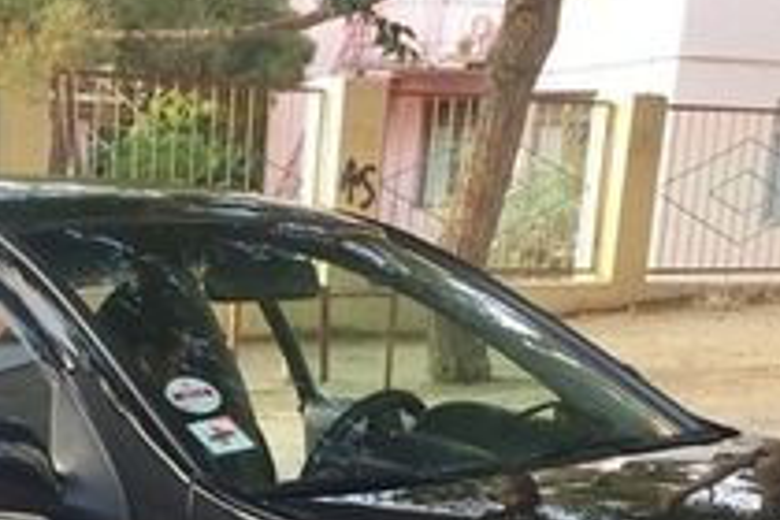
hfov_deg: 21.0
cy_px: 771
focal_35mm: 95
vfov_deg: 13.6
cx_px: 63
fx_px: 2058
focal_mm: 4.15
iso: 50
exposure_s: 1/100
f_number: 2.2
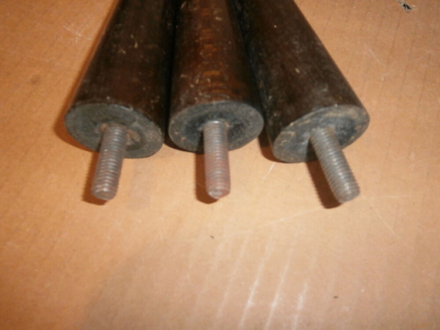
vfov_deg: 53.1
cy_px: 165
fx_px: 330
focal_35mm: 26
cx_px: 220
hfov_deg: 67.3
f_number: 2.8
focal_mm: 4.7
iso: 200
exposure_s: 1/30
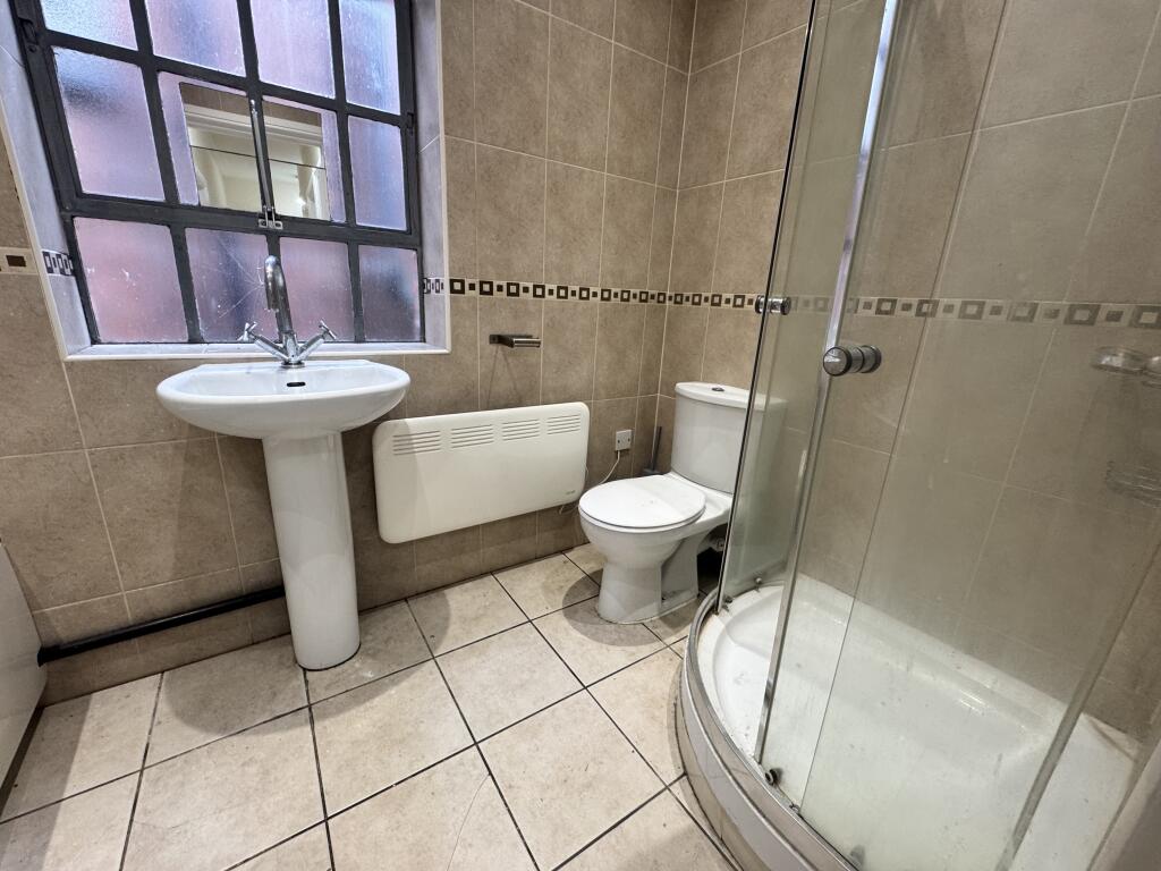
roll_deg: -4.3
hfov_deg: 102.1
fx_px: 470
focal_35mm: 14
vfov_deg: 85.7
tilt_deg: -17.6
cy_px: 436
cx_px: 580
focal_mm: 2.22
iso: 200
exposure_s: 1/100
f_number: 2.2
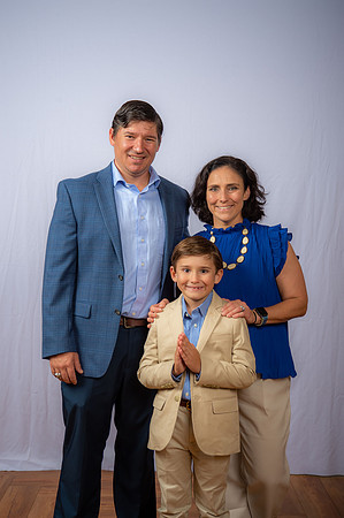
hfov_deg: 24.6
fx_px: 790
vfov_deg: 36.3
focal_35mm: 55
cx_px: 172
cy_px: 259
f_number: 6.3
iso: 250
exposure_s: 1/160
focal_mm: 55
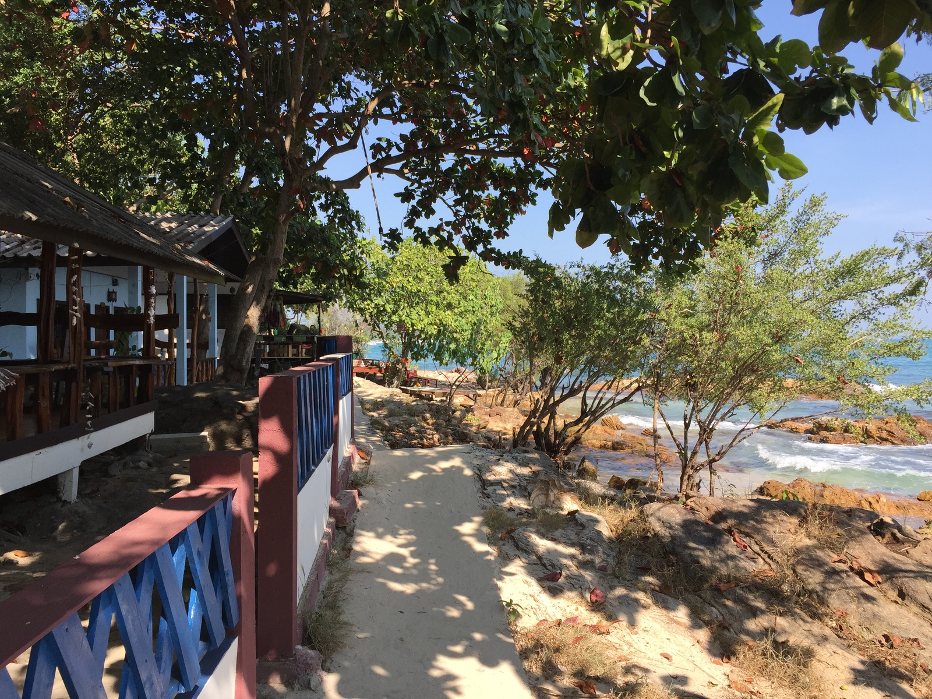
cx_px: 466
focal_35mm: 29
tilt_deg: -0.9
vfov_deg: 48.2
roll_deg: -0.5
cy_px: 350
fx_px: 781
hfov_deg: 61.7
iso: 32
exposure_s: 1/989
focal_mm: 4.15
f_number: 2.2
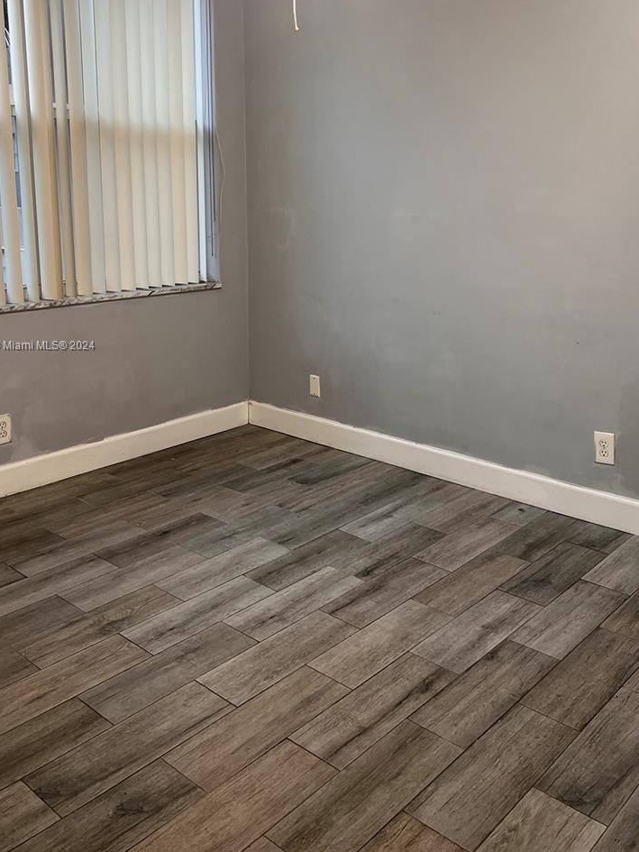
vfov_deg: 55.0
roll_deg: -0.2
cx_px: 335
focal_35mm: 33
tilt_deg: -9.9
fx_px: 812
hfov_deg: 42.9
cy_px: 346
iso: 200
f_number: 1.5
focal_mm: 5.7
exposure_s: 1/60
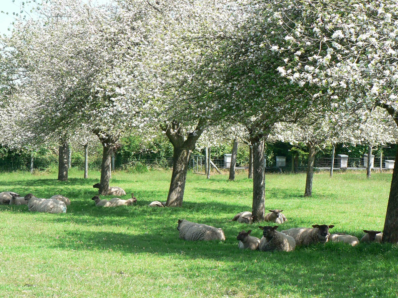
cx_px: 199
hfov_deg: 19.3
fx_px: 1173
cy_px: 149
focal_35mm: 102
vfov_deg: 14.5
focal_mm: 16.9
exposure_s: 1/200
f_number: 4
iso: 80
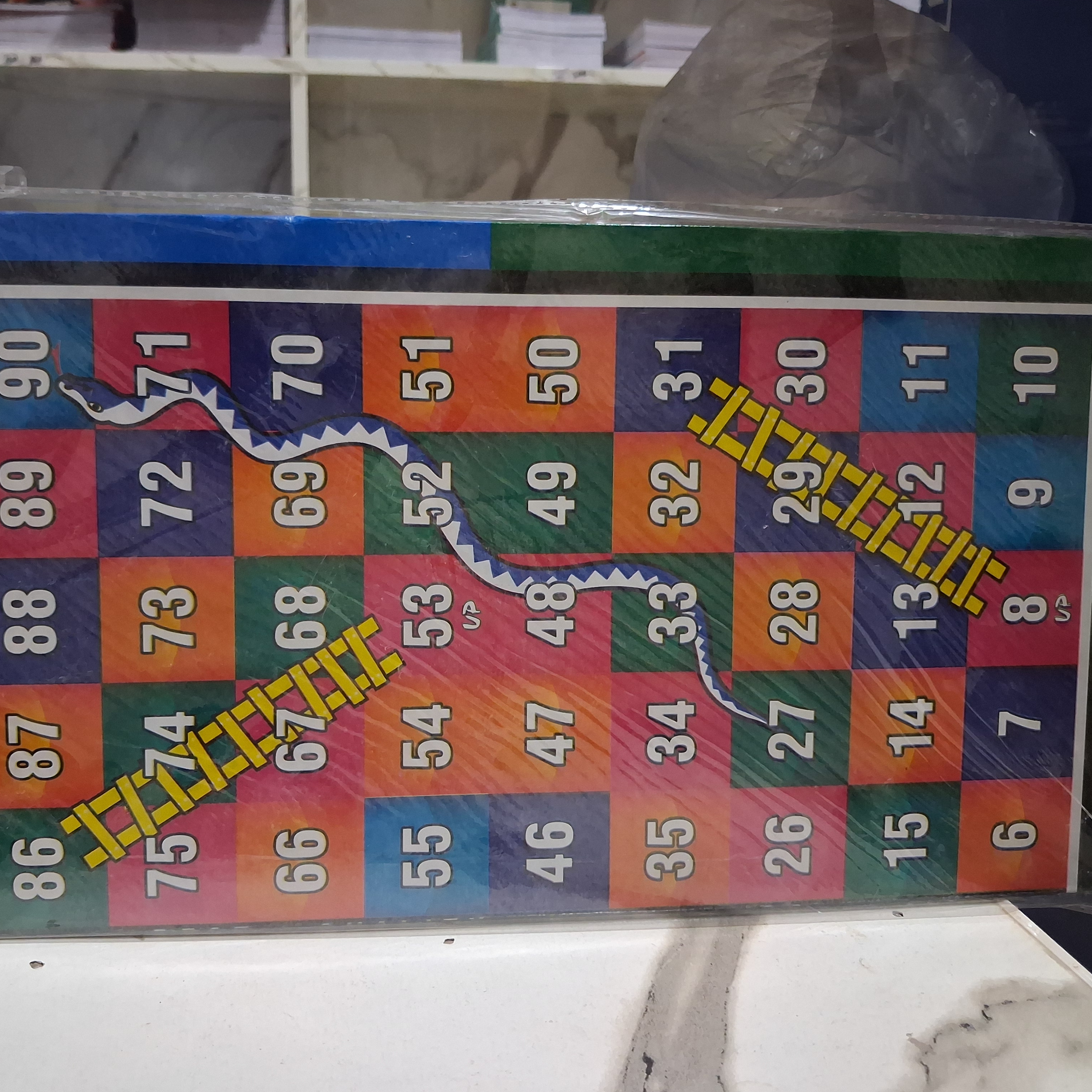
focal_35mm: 32
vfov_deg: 51.1
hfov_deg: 50.8
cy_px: 544
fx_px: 1142
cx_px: 447
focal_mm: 4
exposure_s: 1/50
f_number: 1.8
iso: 500
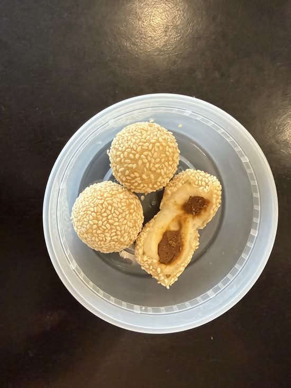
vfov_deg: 71.6
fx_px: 269
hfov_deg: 56.8
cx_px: 146
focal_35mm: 24
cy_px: 194
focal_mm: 2.22
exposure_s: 1/60
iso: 400
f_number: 2.2
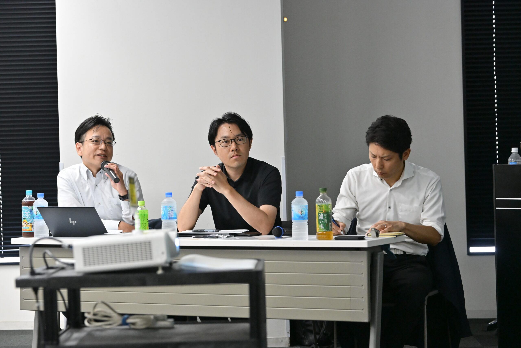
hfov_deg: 22.9
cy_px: 174
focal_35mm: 89
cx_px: 260
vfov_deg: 15.4
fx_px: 1289
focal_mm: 89
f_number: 4
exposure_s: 1/400
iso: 5000
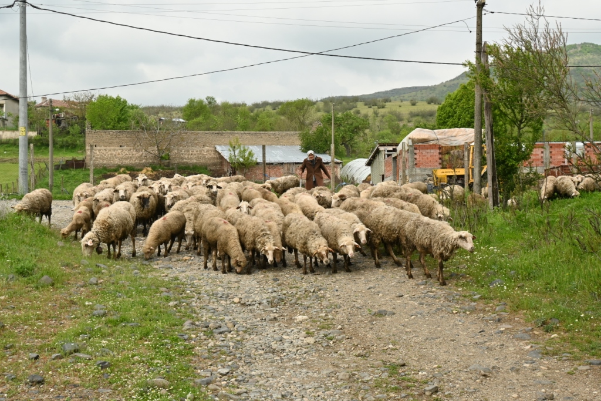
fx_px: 826
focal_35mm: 50
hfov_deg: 40.0
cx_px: 300
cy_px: 200
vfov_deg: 27.3
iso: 200
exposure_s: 1/250
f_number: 13
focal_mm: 33
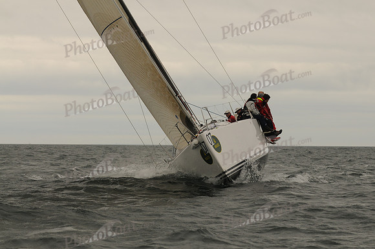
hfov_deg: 15.2
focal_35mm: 135
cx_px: 188
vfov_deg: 10.1
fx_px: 1404
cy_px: 124
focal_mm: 90
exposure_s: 1/800
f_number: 5
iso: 200
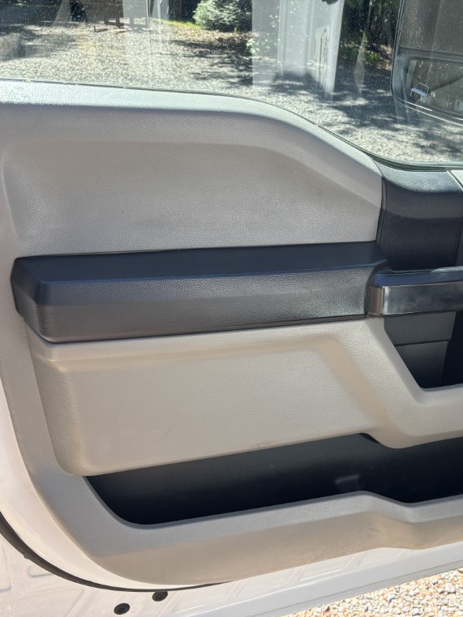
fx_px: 624
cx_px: 350
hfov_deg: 39.5
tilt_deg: -26.9
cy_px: 310
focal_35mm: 35
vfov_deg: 52.6
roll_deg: -3.0
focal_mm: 5.96
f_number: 1.6
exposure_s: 1/432
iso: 50
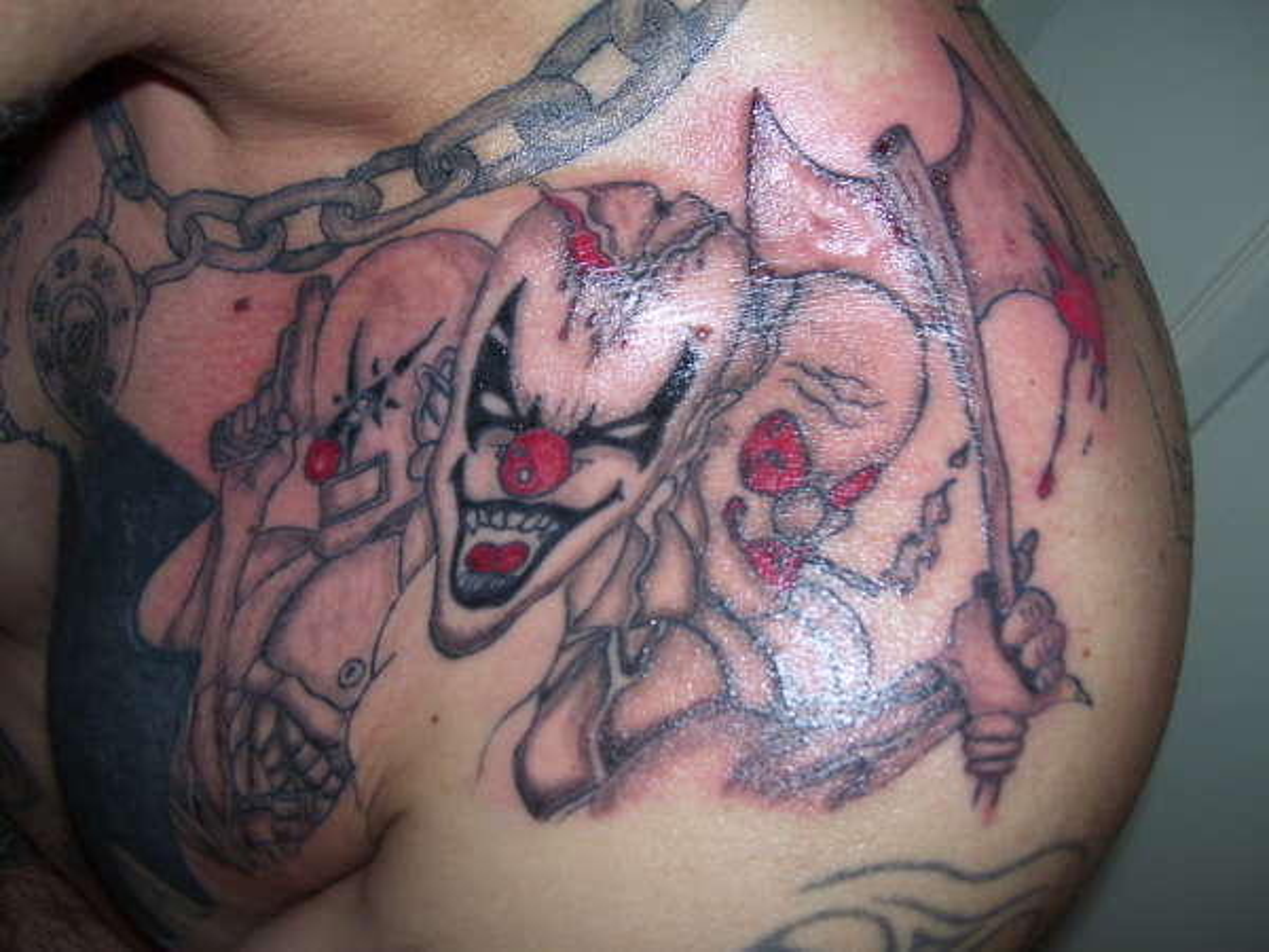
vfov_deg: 38.7
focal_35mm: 37
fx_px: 1356
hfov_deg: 50.1
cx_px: 634
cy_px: 476
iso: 80
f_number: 2.7
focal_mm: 6
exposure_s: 1/60
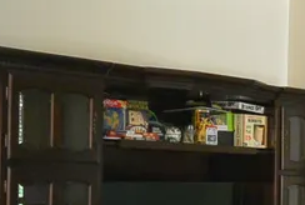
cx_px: 426
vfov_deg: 11.9
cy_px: 212
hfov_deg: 16.6
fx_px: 968
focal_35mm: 114
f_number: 3.5
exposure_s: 1/60
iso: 1400
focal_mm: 11
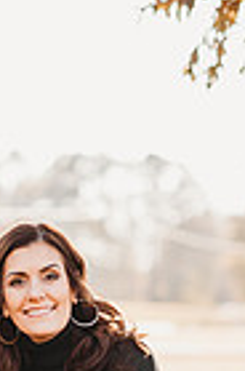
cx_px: -27
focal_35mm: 276
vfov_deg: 7.4
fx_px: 2831
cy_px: 496
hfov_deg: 4.9
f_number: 2.5
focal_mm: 85
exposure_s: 1/640
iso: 200
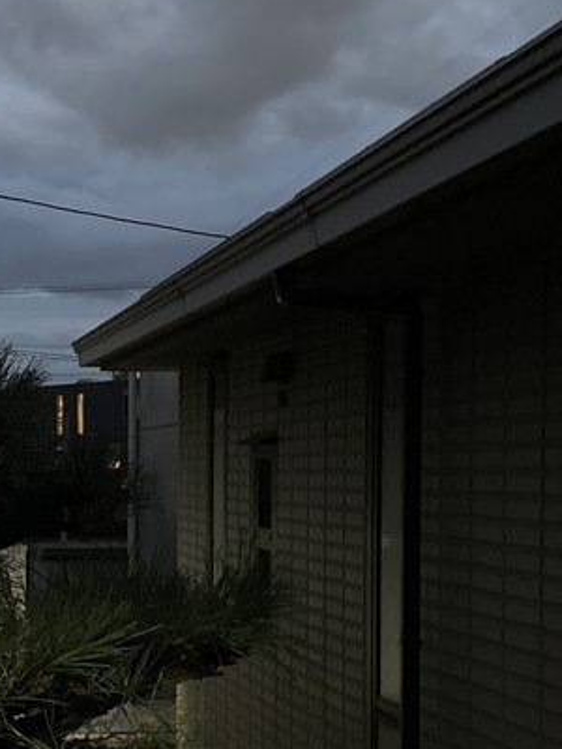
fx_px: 1688
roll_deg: -1.2
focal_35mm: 78
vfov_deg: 24.8
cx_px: -49
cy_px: 530
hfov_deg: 18.2
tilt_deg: -3.1
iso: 1000
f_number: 1.6
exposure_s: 1/15
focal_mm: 4.2
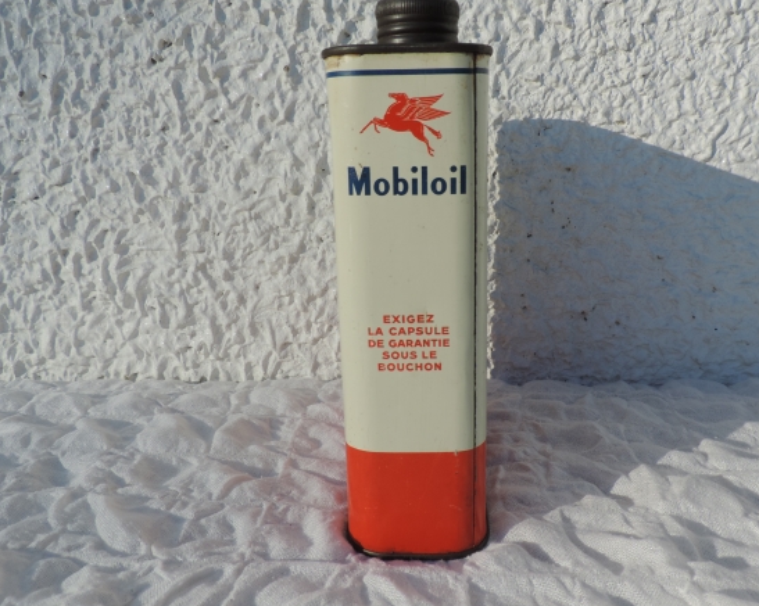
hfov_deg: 58.7
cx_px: 413
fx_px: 674
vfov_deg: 48.5
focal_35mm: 30
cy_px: 295
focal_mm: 4.9
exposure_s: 1/1250
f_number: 3.1
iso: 80
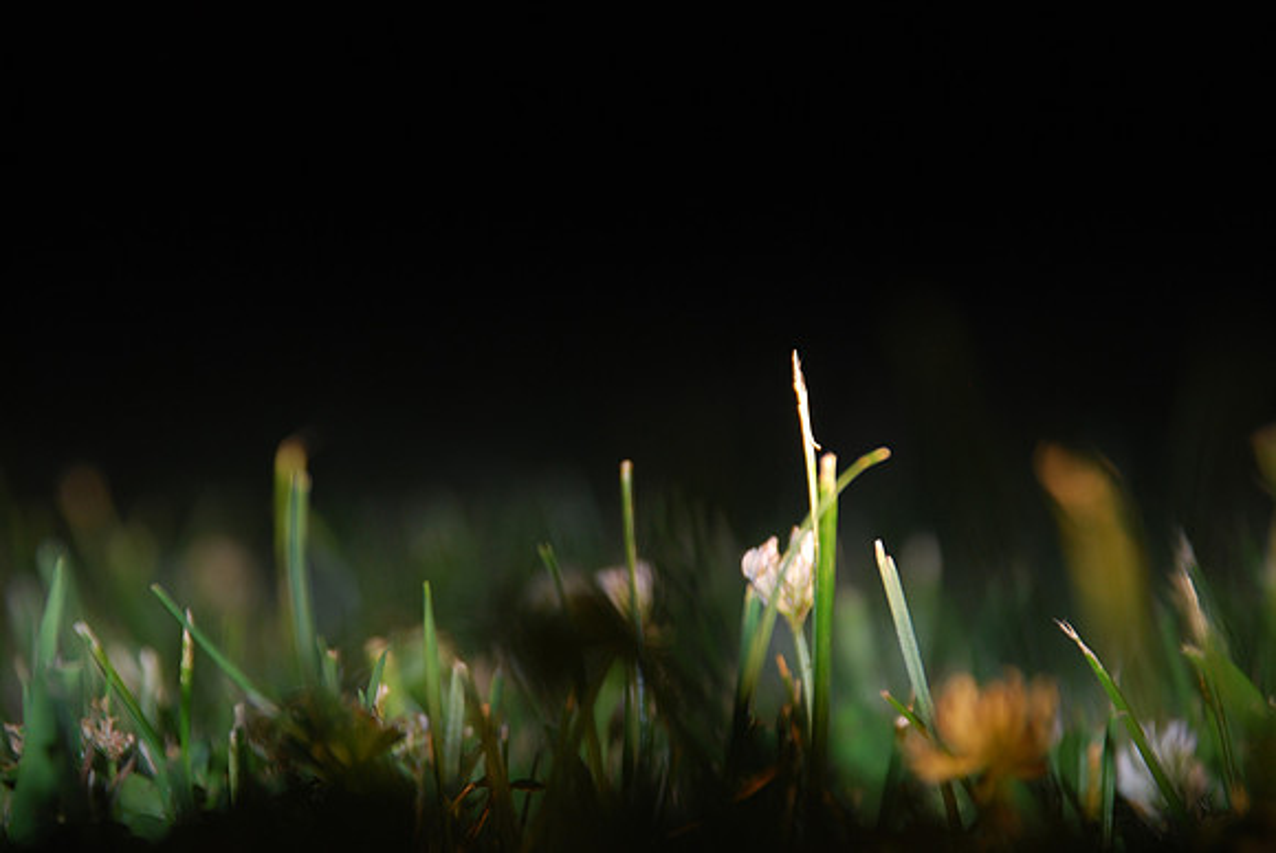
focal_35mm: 202
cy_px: 426
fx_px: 7185
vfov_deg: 6.8
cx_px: 638
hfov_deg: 10.1
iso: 200
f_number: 5.6
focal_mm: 135
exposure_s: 1/60
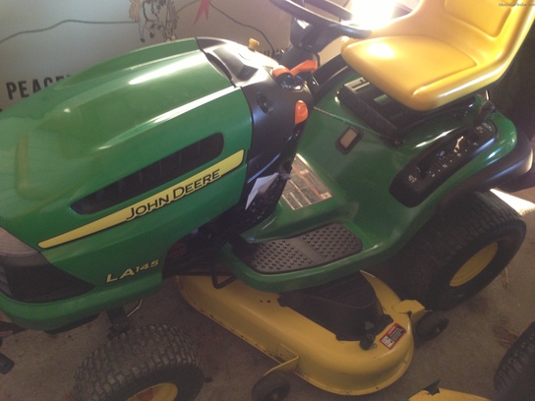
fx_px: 510
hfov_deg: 55.4
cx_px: 268
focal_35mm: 33
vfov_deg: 42.9
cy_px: 200
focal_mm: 4.13
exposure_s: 1/20
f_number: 2.4
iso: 160
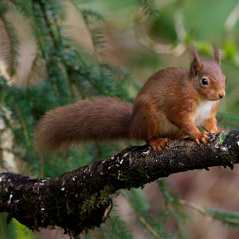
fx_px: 7046
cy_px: 120
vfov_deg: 1.9
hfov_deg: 1.9
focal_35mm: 902
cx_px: 196
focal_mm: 300
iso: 2500
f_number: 4.5
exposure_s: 1/250
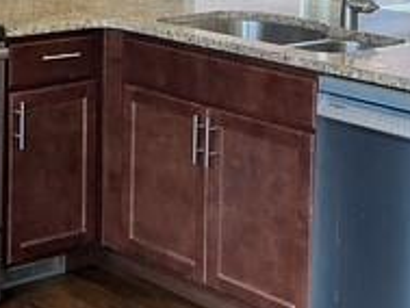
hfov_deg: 19.4
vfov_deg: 14.6
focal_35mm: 98
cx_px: 0
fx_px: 1161
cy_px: -56
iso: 50
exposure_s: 1/60
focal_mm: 3
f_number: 1.8
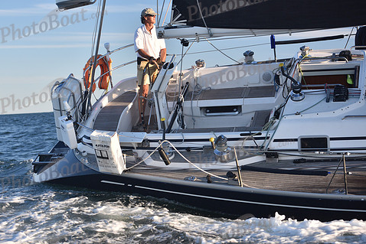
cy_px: 123
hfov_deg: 23.9
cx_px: 148
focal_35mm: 85
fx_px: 864
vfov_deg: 16.1
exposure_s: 1/800
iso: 400
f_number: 3.2
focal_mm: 70
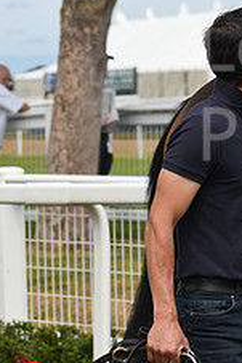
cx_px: 410
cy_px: 60
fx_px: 2454
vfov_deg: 8.5
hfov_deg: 5.6
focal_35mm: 243
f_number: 5.6
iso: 400
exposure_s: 1/3200
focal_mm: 95
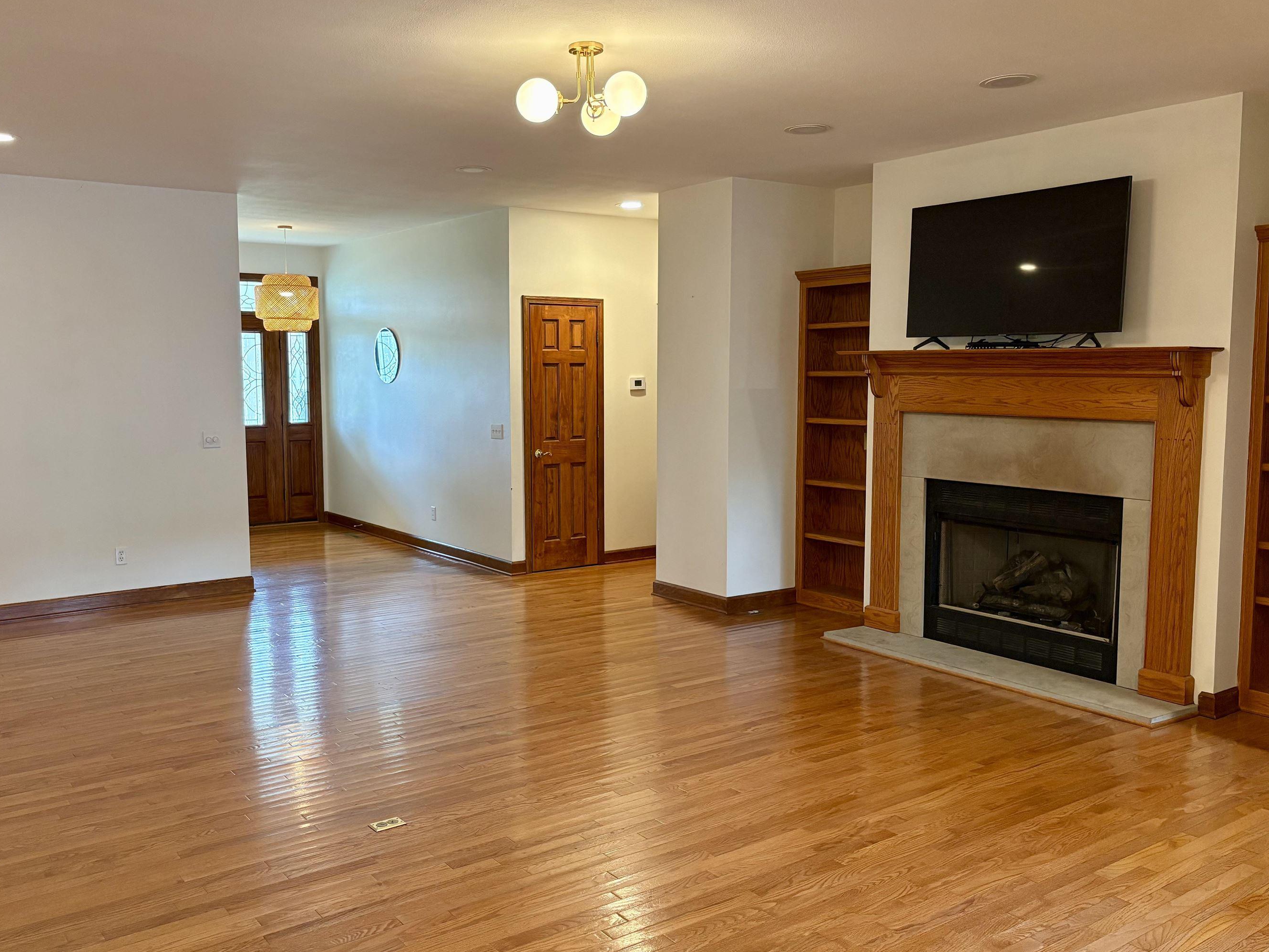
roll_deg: +0.8
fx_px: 1100
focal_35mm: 30
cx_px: 569
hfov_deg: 59.8
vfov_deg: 46.8
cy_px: 462
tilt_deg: -4.4
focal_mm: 5.96
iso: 200
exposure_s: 1/60
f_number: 1.6
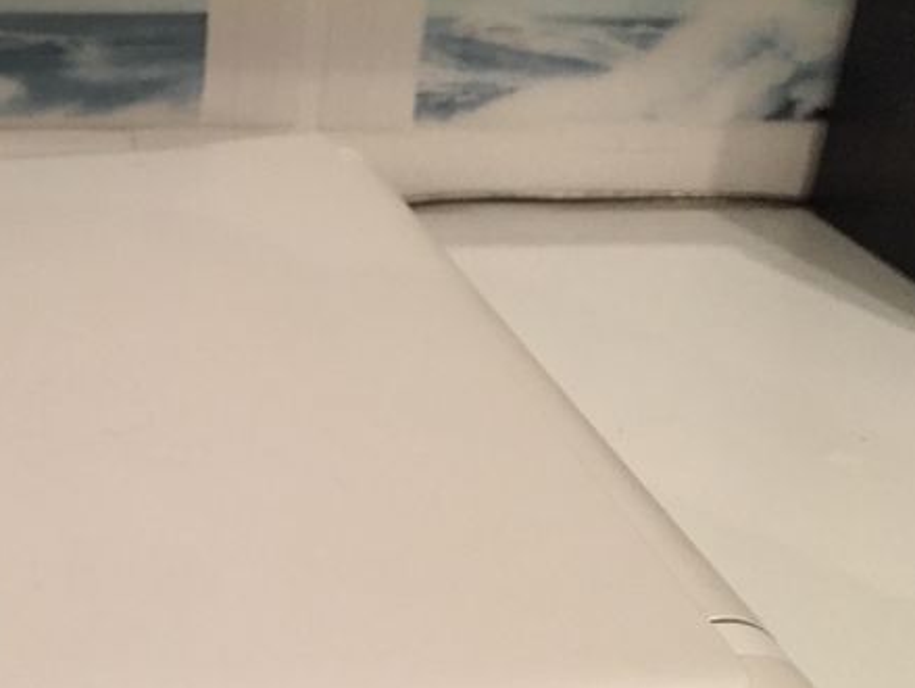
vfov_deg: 21.1
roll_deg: -0.4
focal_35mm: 66
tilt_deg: -32.2
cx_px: 54
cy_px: 776
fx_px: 1746
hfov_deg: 28.0
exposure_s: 1/33
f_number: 2.2
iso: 200
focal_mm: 4.15
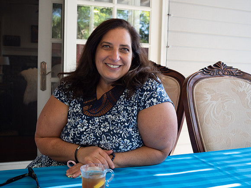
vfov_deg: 37.7
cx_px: 126
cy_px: 94
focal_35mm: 38
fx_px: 276
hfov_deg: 49.0
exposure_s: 1/125
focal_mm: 19
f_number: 3.5
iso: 320
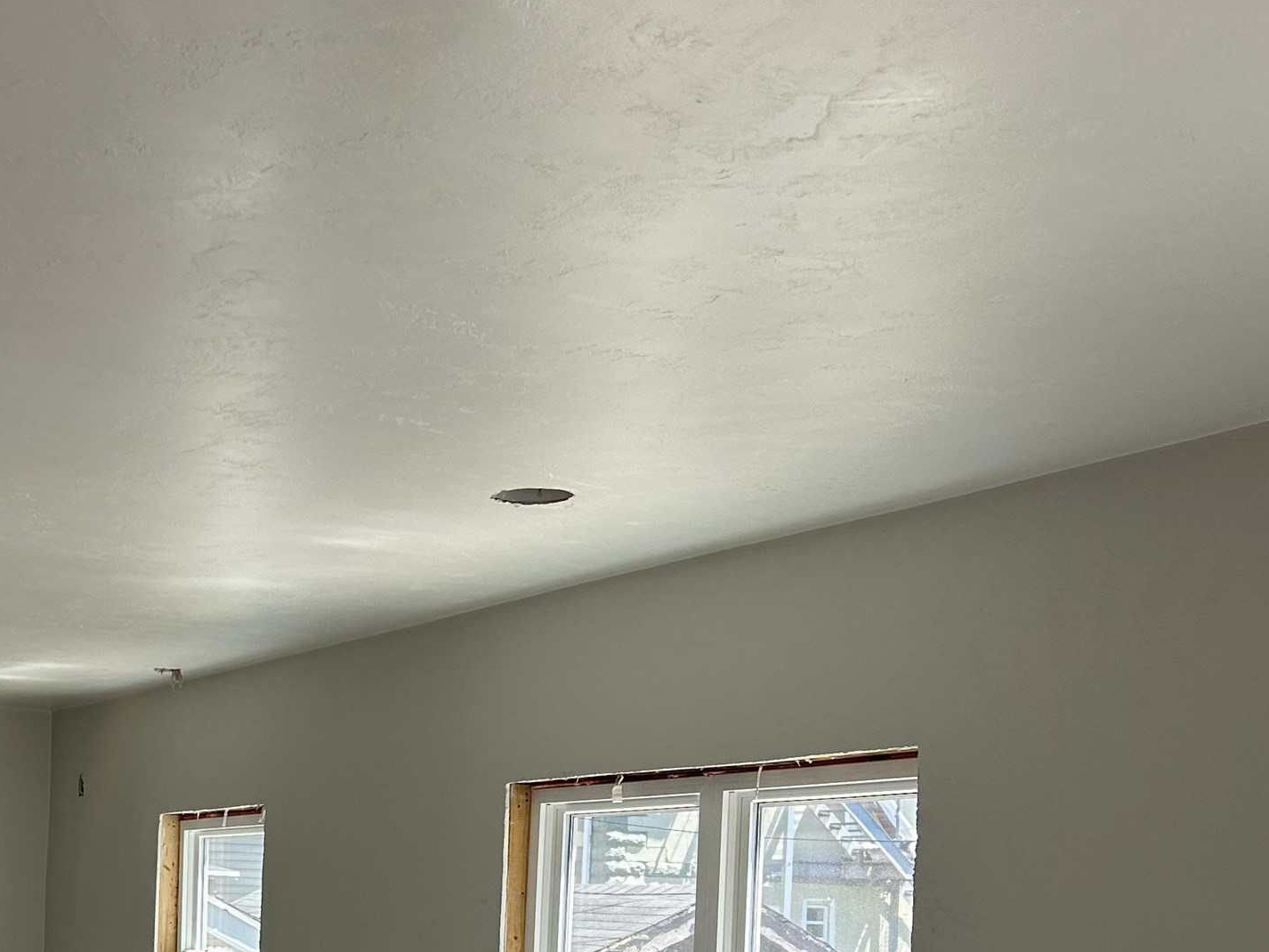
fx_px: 2053
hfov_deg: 32.7
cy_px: 962
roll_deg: -2.0
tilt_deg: -0.8
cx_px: 147
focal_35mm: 56
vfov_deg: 24.8
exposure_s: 1/243
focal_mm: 5.7
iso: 40
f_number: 1.5
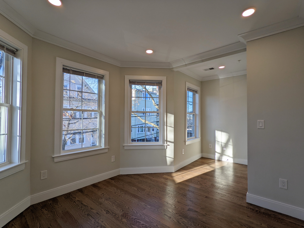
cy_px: 114
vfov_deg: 78.1
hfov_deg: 94.5
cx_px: 152
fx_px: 141
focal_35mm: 16
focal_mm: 2.22
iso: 30
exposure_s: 1/120
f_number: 2.2
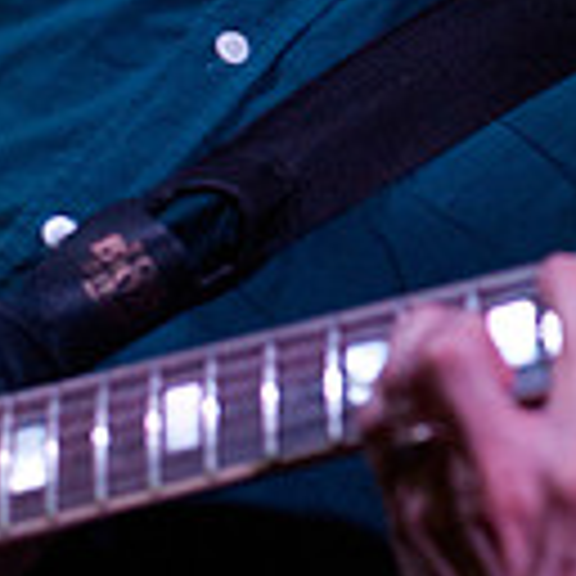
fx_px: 4198
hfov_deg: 7.8
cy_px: 22
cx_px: 587
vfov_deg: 7.8
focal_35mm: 223
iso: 1600
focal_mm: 50
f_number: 2.2
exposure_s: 1/160
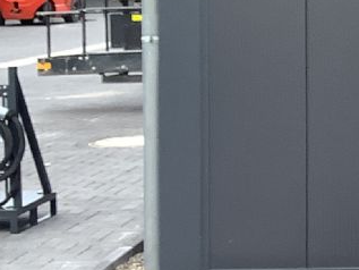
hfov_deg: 14.5
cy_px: 2
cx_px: 559
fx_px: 1297
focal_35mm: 125
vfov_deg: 11.7
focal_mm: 3.3
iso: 100
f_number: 2.4
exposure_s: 1/60
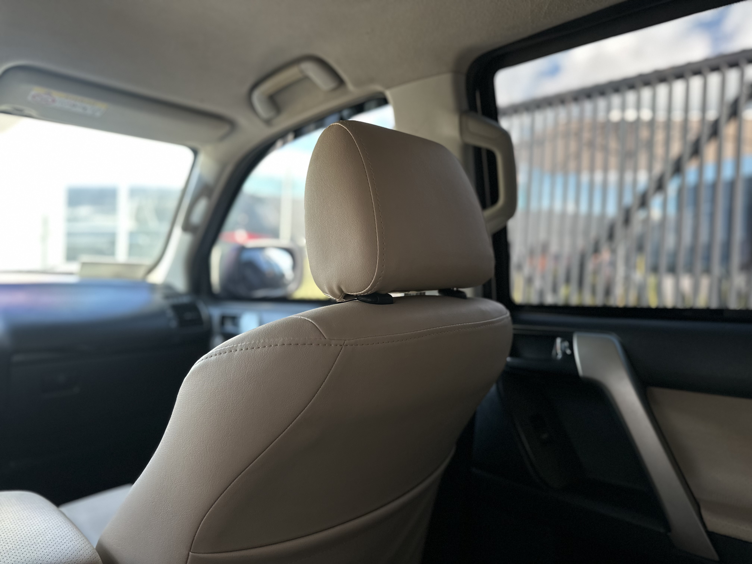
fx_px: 521
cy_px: 282
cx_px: 376
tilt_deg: -0.1
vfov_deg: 56.8
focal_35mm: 24
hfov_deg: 71.6
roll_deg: -3.3
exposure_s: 1/93
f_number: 1.78
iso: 250
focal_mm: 6.86
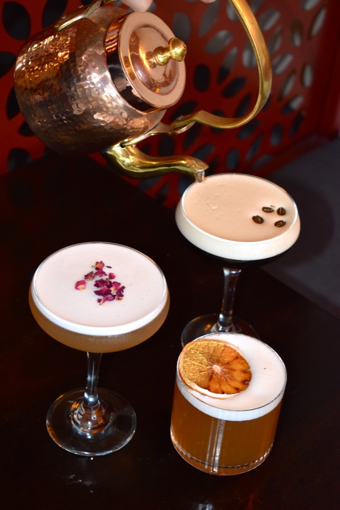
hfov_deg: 18.9
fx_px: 1021
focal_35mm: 72
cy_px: 255
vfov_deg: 28.1
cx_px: 170
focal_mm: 48
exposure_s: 1/125
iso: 1400
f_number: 5.3
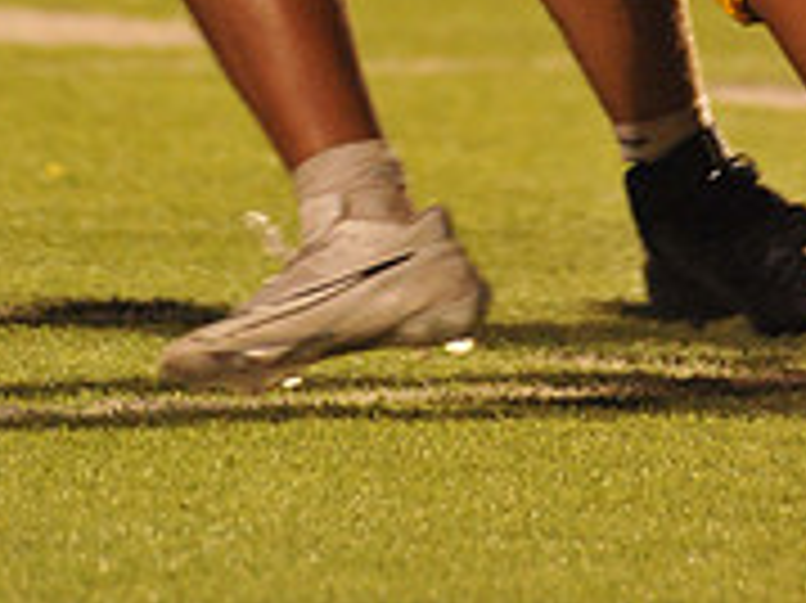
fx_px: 43559
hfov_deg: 1.1
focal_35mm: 1872
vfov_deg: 0.8
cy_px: -698
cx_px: 446
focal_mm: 600
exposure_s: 1/200
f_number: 6.3
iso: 6400
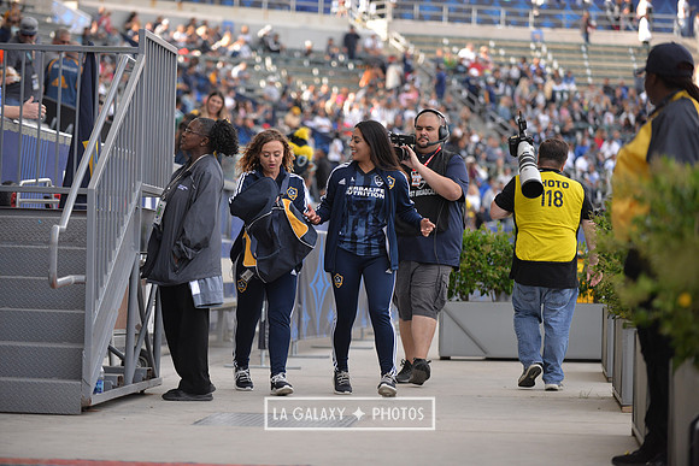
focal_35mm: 130
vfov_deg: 10.6
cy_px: 233
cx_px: 350
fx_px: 2525
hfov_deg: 15.8
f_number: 2.8
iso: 640
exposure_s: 1/2000
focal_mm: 130
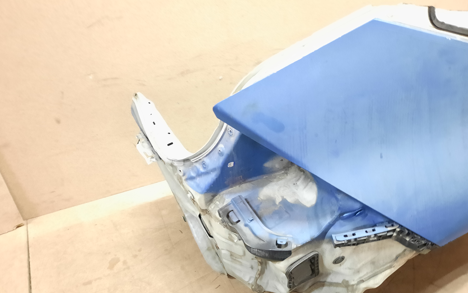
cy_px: 167
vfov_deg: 45.9
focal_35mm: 27
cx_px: 236
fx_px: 344
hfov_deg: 68.4
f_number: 2
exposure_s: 1/20
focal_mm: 4.6
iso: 1000
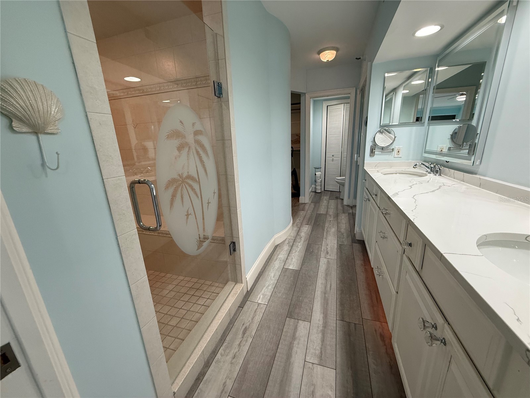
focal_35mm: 14
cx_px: 265
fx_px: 214
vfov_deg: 85.7
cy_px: 199
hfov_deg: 102.1
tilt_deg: -14.4
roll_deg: +2.4
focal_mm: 2.22
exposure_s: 1/120
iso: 250
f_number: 2.2
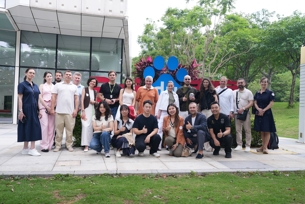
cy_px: 102
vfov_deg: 43.7
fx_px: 254
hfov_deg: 61.9
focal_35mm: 30
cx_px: 152
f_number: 5.6
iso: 250
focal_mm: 30
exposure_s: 1/50
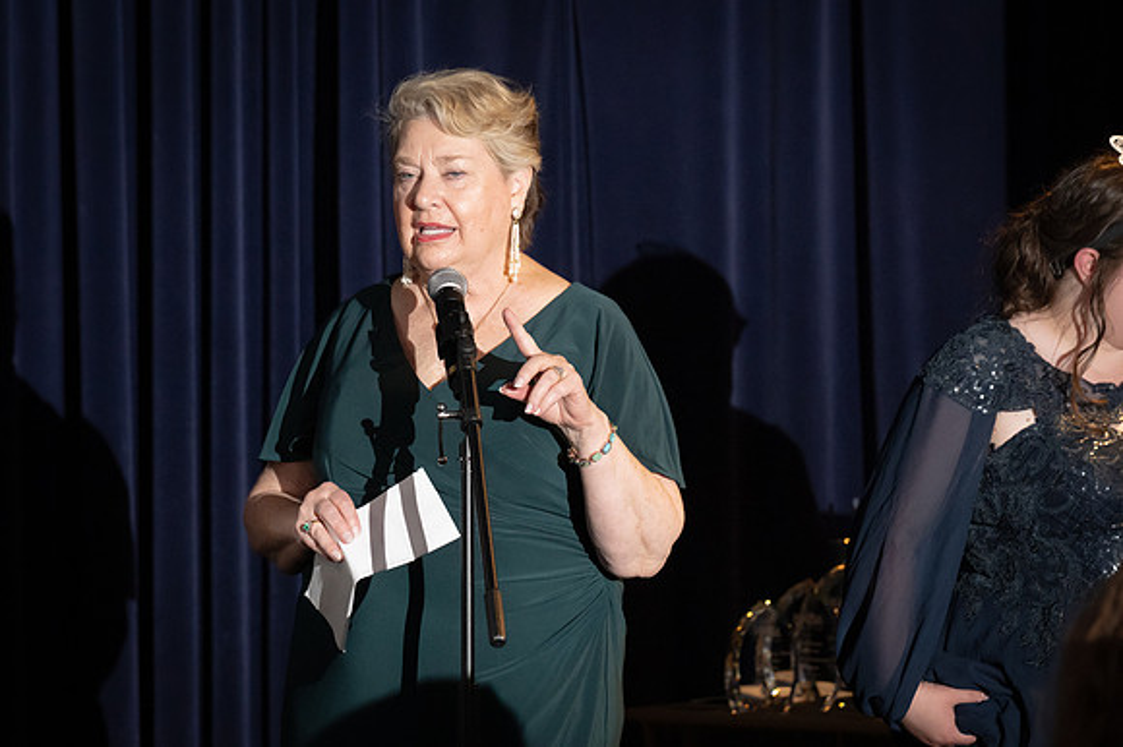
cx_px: 562
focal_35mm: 225
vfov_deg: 6.1
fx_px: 7014
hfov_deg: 9.2
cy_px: 374
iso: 2500
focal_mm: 150
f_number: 4.5
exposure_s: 1/200
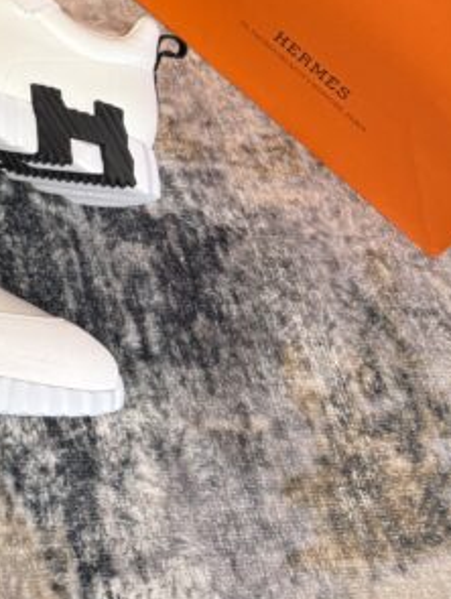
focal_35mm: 65
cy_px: -12
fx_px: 1127
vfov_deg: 27.9
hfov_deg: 20.9
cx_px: -114
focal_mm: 6.76
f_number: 1.78
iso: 125
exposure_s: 1/50
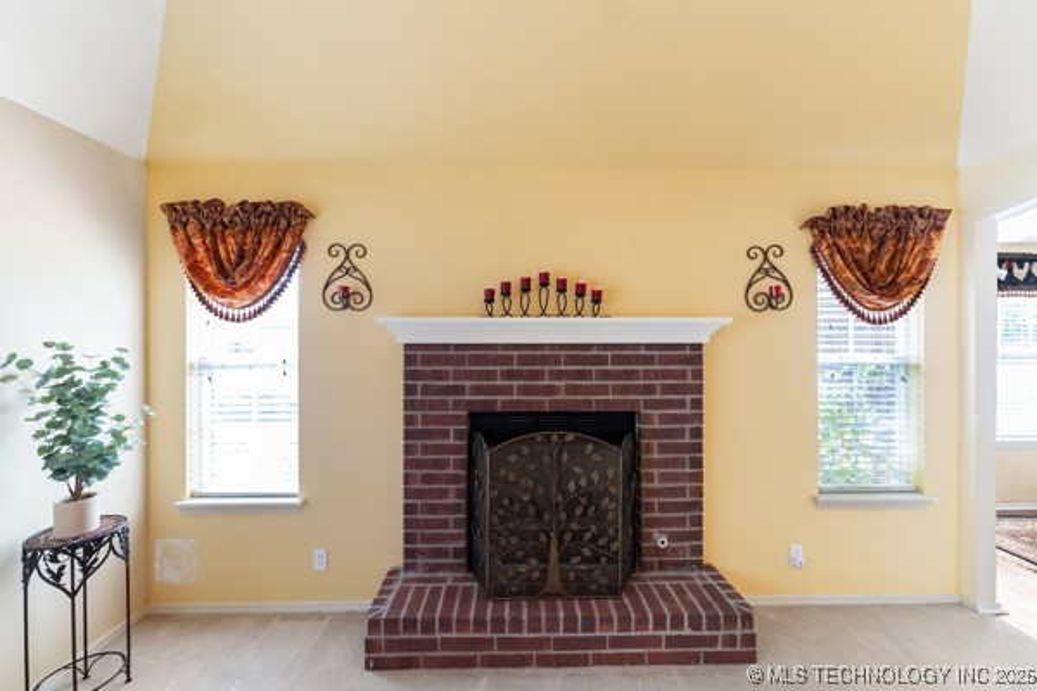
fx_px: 403
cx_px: 518
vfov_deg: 81.2
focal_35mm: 14
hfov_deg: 104.3
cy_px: 346
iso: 400
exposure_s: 1/25
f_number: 2.8
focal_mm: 14
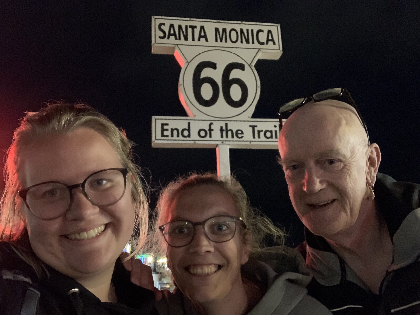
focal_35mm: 32
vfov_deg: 44.2
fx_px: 388
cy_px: 158
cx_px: 210
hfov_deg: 56.8
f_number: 2.2
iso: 1000
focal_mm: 2.87
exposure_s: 1/15
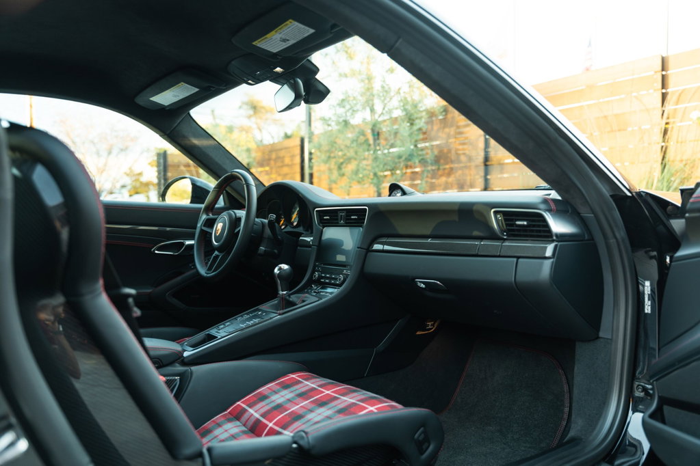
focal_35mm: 30
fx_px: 574
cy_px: 233
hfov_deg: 62.8
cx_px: 350
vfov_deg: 44.3
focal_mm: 29.5
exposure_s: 1/80
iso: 400
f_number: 2.8
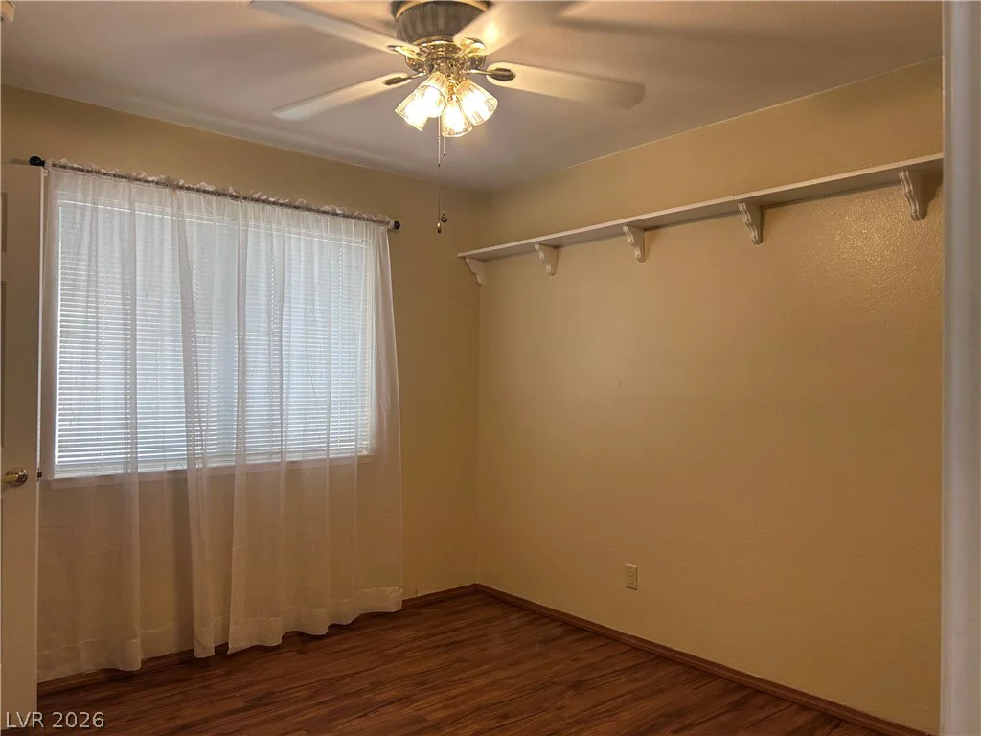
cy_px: 368
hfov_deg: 67.3
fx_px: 737
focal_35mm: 26
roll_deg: +0.5
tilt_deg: +1.9
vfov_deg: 53.1
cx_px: 490
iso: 80
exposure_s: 1/120
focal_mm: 5.7
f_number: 1.5
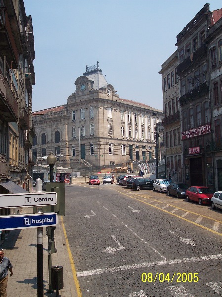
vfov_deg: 49.0
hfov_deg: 37.7
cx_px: 111
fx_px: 325
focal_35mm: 38
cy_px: 148
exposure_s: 1/700
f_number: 4.8
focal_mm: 8
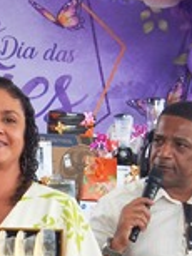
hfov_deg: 13.7
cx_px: 43
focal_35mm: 108
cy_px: 325
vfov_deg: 17.2
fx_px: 798
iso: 125
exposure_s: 1/100
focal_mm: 5.6
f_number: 3.2
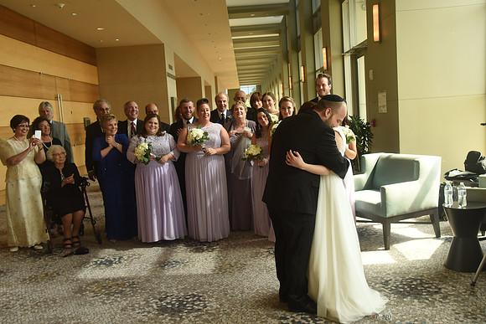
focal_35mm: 34
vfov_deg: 38.9
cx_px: 243
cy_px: 162
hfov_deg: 55.8
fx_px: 459
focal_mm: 34
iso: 1250
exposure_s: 1/250
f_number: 7.1
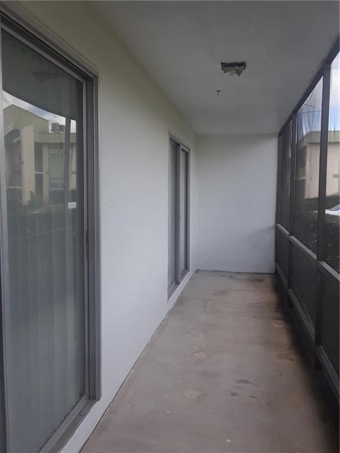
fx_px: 393
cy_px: 226
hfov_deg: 46.8
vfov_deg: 60.0
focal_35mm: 30
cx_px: 170
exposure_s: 1/226
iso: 40
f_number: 1.9
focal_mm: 2.47
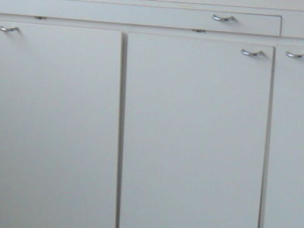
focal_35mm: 92
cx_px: 61
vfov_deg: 15.7
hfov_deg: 21.1
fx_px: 808
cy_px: -16
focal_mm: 6.3
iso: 80
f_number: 3
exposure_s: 1/45
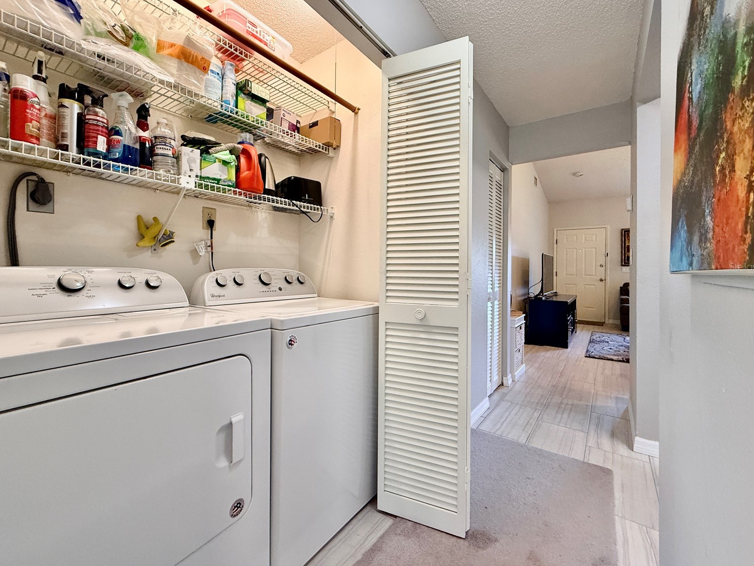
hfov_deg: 98.2
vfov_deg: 81.7
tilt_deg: +1.0
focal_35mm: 15
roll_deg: -0.8
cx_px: 373
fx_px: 327
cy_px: 266
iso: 320
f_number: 2.2
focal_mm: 2.22
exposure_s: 1/120
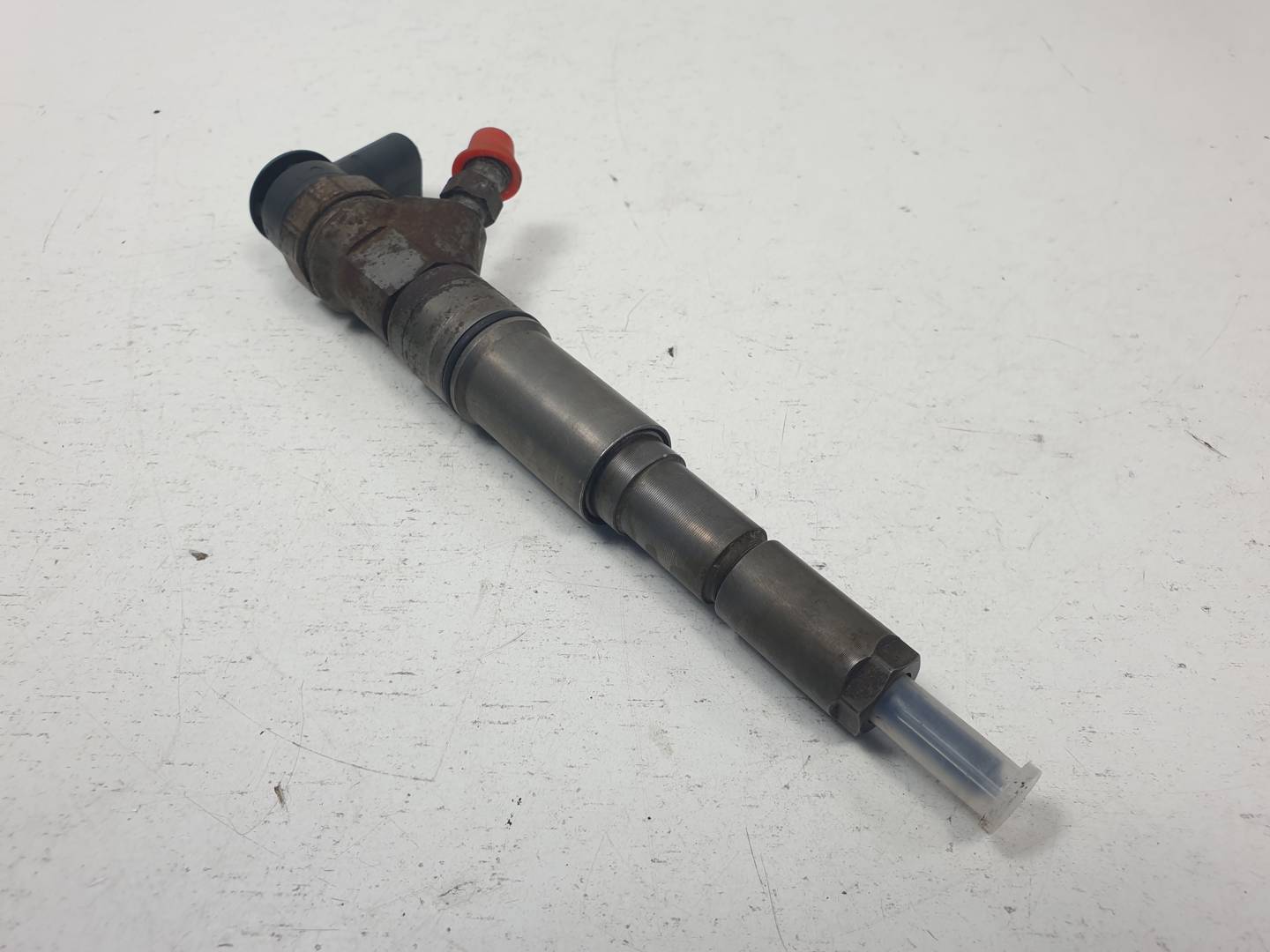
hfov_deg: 67.3
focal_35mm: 26
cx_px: 635
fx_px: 954
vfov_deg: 53.1
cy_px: 476
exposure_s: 1/261
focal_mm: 4.3
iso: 50
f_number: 2.4
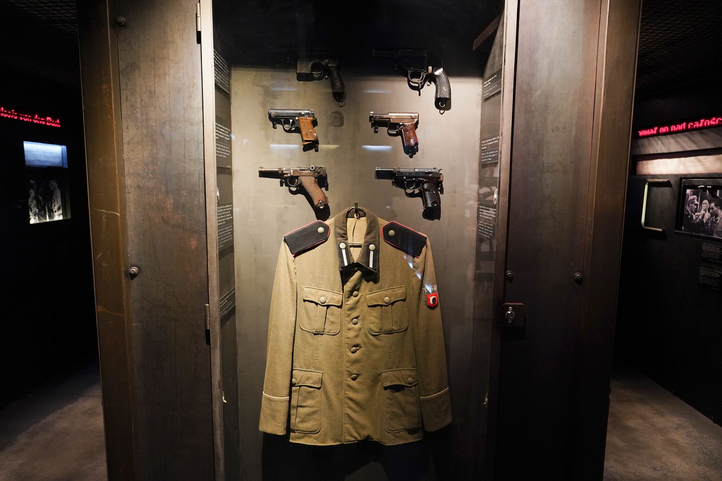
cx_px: 361
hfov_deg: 73.7
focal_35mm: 24
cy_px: 240
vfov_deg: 53.1
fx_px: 481
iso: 3200
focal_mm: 24
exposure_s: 1/80
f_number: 4
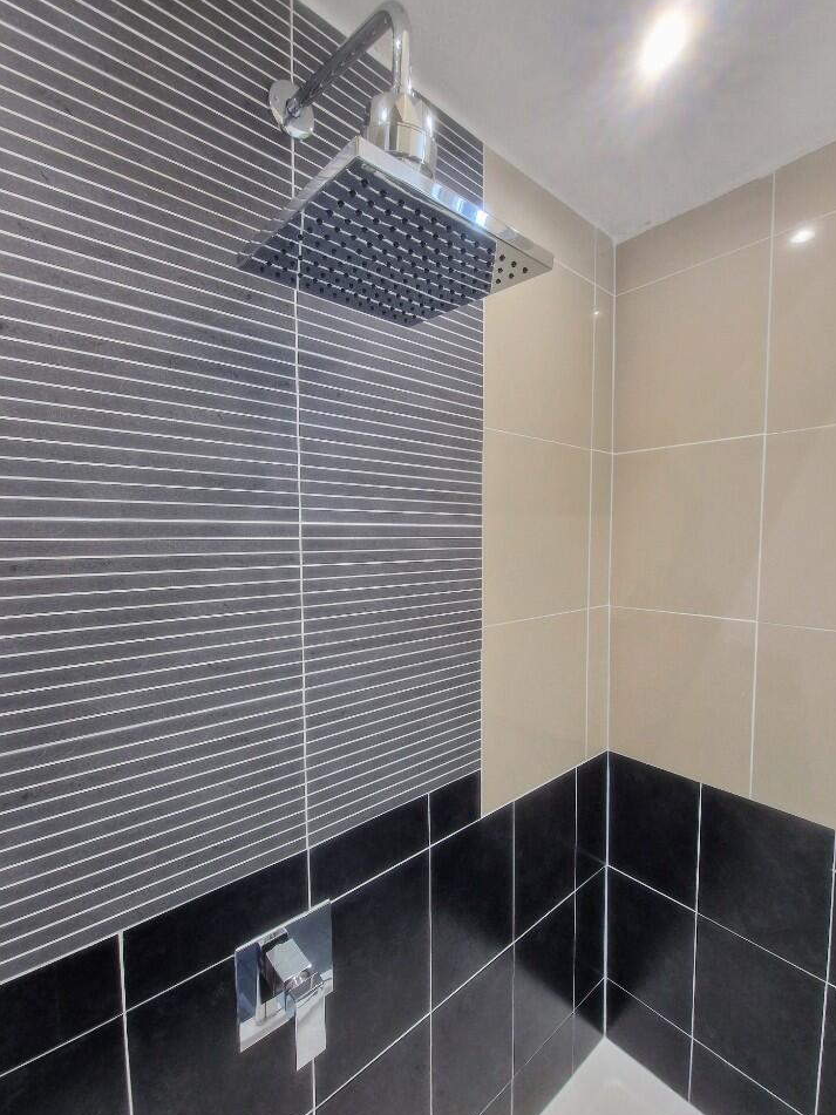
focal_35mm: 14
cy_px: 577
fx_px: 451
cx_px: 412
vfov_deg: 102.0
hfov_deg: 85.7
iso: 160
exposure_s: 1/50
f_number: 2.2
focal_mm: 2.2
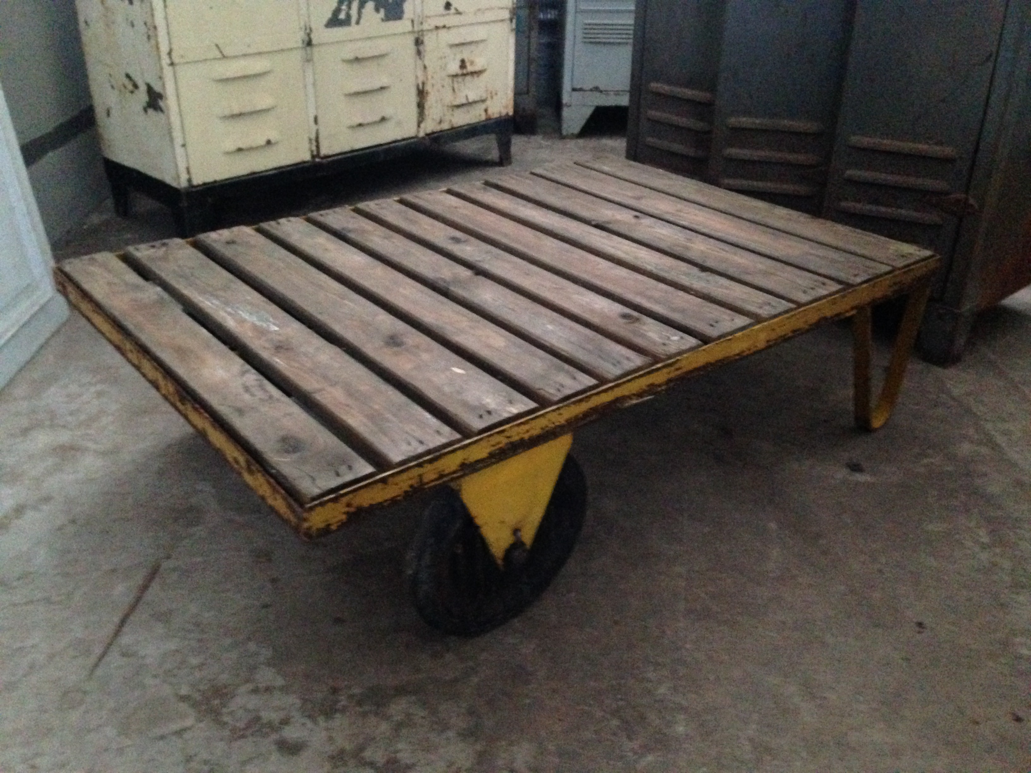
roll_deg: -2.8
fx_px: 983
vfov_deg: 42.9
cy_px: 386
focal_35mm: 33
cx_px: 516
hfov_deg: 55.4
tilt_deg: -28.8
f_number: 2.4
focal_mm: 4.12
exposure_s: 1/15
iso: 800
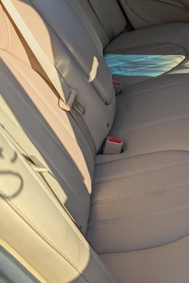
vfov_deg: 40.3
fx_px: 385
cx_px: 166
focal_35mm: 49
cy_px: 128
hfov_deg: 26.7
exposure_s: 1/1011
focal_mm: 6.9
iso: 21
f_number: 1.68
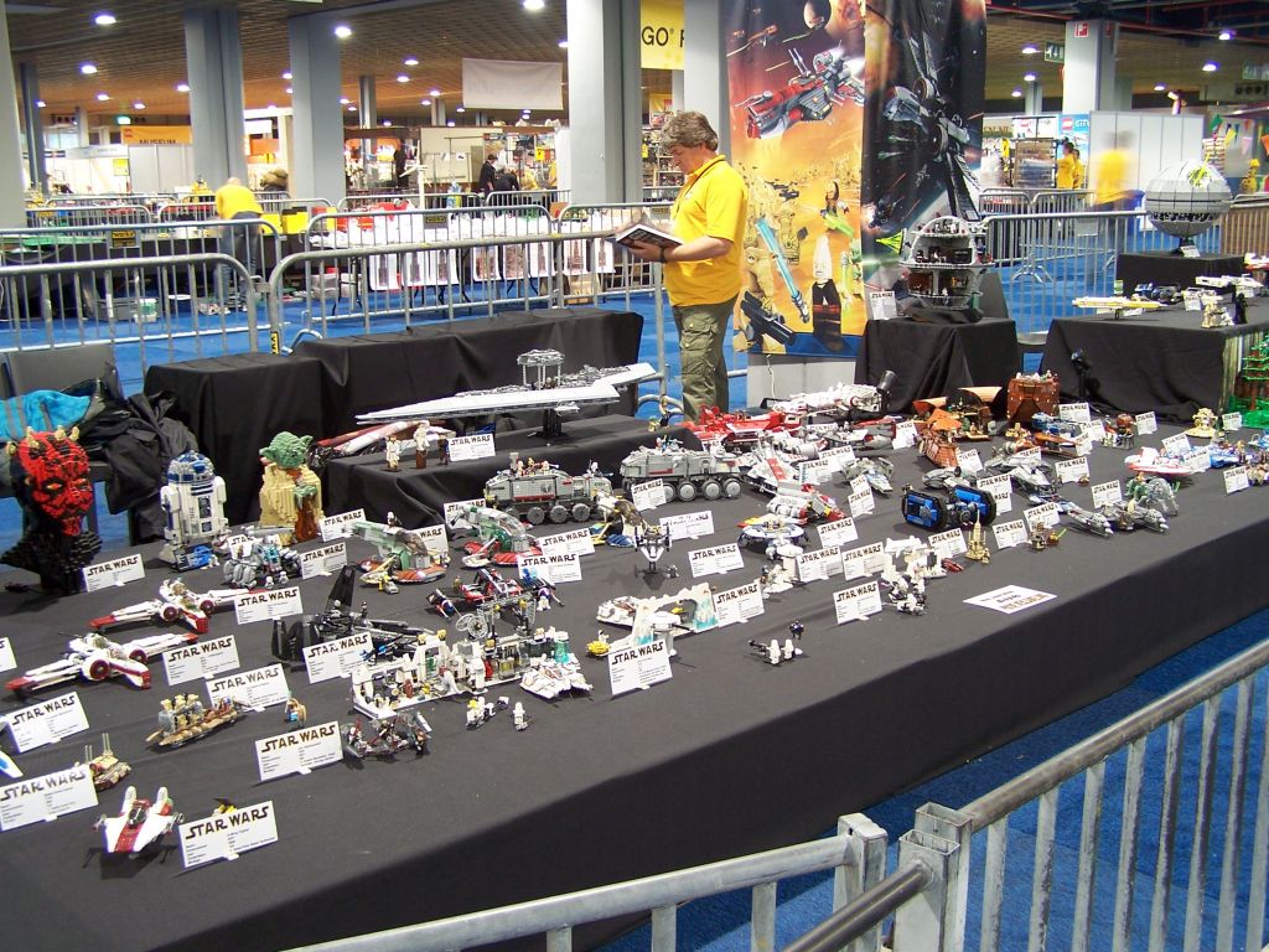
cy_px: 476
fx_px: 1393
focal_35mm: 38
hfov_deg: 49.0
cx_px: 634
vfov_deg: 37.7
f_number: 2.8
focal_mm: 6.3
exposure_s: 1/2
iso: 80
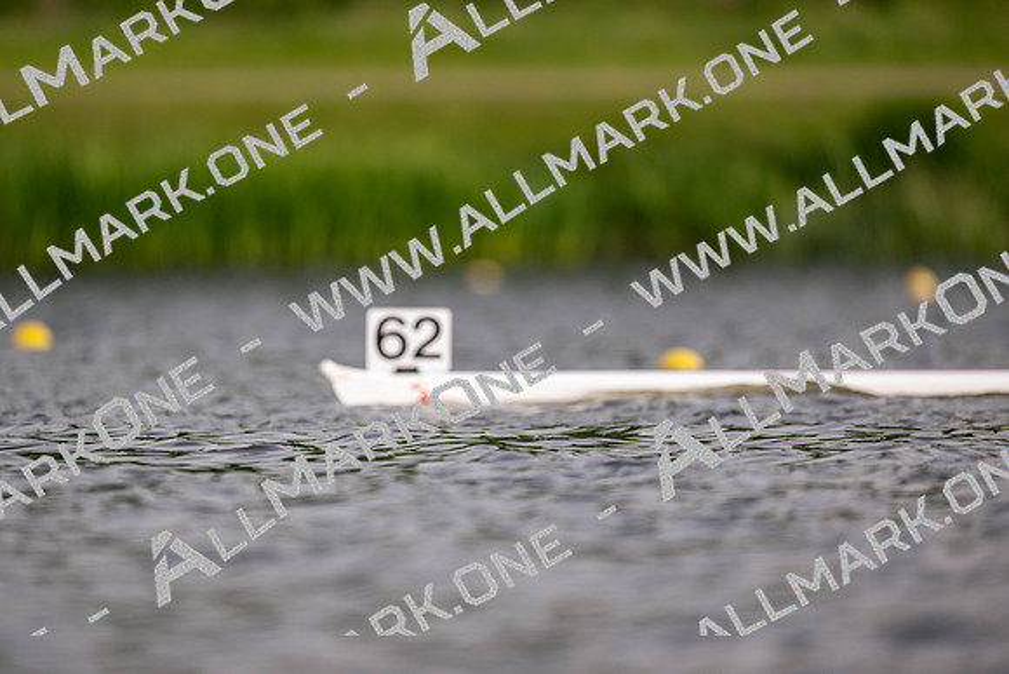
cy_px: 337
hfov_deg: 3.4
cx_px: 504
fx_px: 16820
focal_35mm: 600
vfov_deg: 2.3
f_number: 4
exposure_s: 1/2500
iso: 280
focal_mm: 600
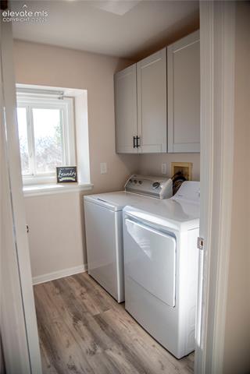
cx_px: 125
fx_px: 250
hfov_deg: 53.1
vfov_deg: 73.7
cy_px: 187
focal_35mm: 24
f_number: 4.5
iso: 400
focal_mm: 24
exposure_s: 1/125
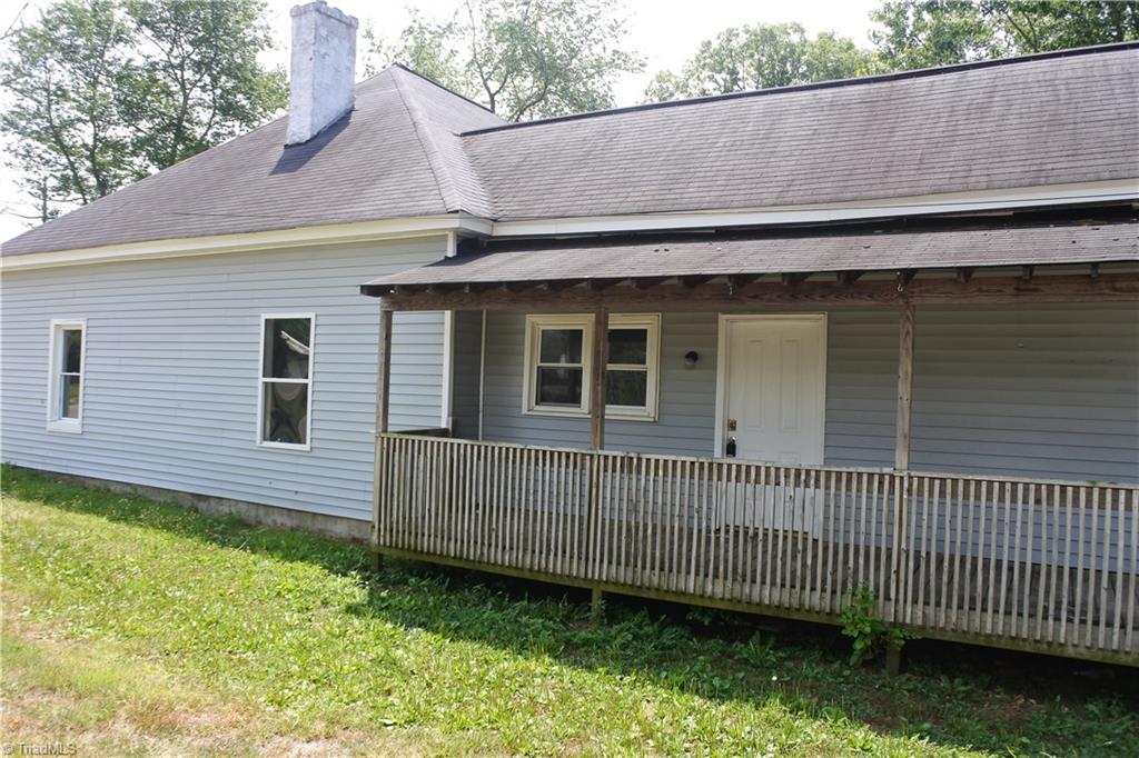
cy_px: 379
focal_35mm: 27
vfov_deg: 47.9
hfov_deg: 67.4
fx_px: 854
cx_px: 570
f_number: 4.5
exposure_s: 1/400
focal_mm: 10
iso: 160
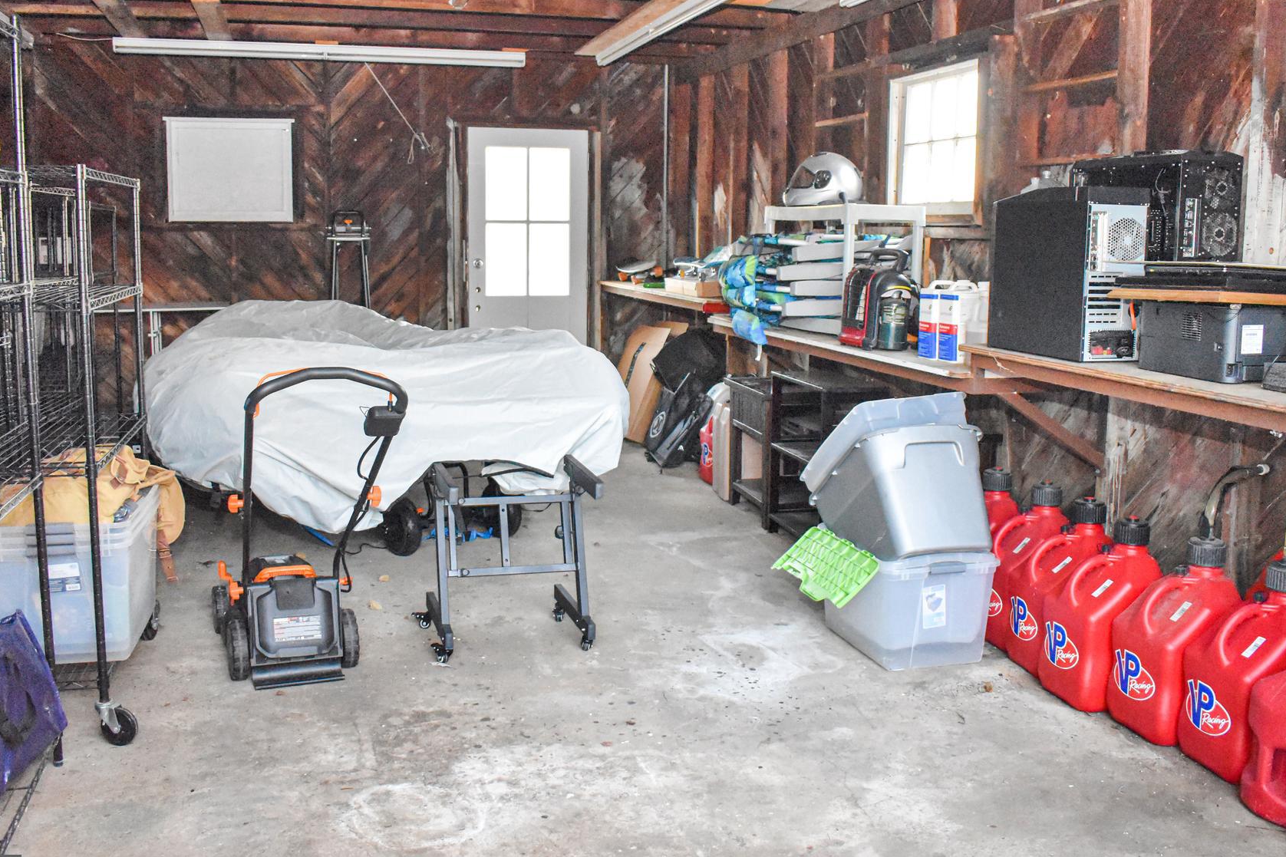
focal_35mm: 33
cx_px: 637
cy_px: 387
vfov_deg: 39.9
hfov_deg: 57.2
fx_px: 1179
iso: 5600
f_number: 3.5
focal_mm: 18
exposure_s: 1/125
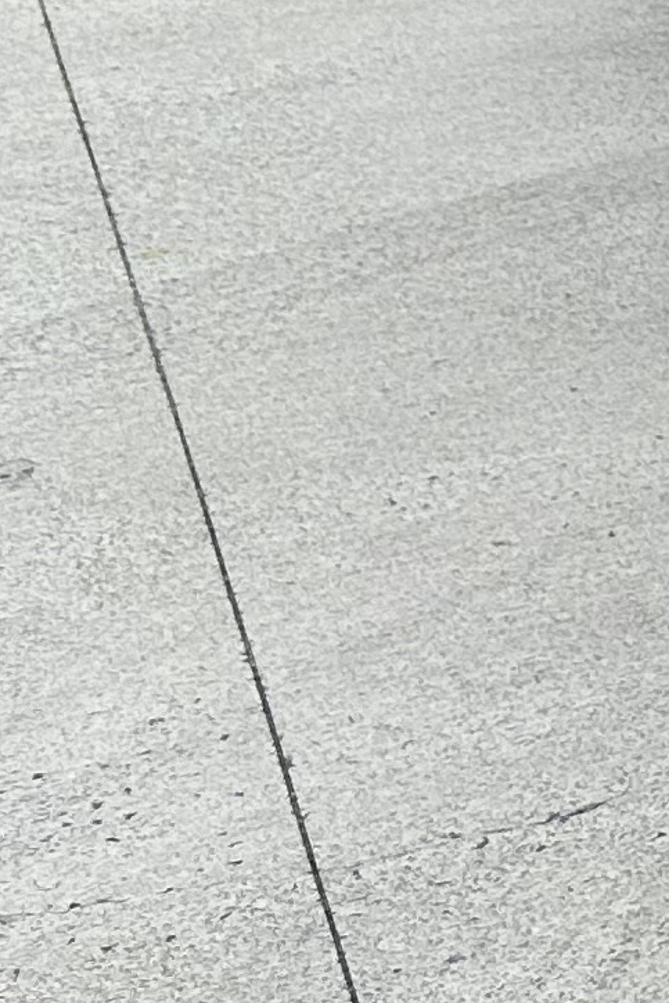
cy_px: 112
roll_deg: -0.3
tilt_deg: -17.0
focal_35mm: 139
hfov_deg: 7.4
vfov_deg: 14.6
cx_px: 2590
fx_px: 3872
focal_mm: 6.86
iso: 80
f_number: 1.78
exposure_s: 1/1845
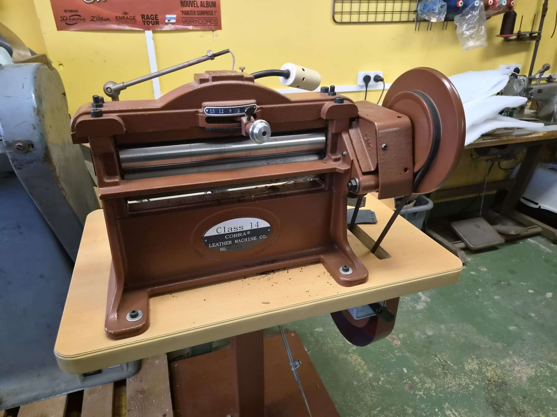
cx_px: 278
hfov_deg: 73.9
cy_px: 208
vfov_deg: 58.9
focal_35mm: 23
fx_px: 370
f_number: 1.8
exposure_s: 1/100
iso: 1250
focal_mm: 5.4
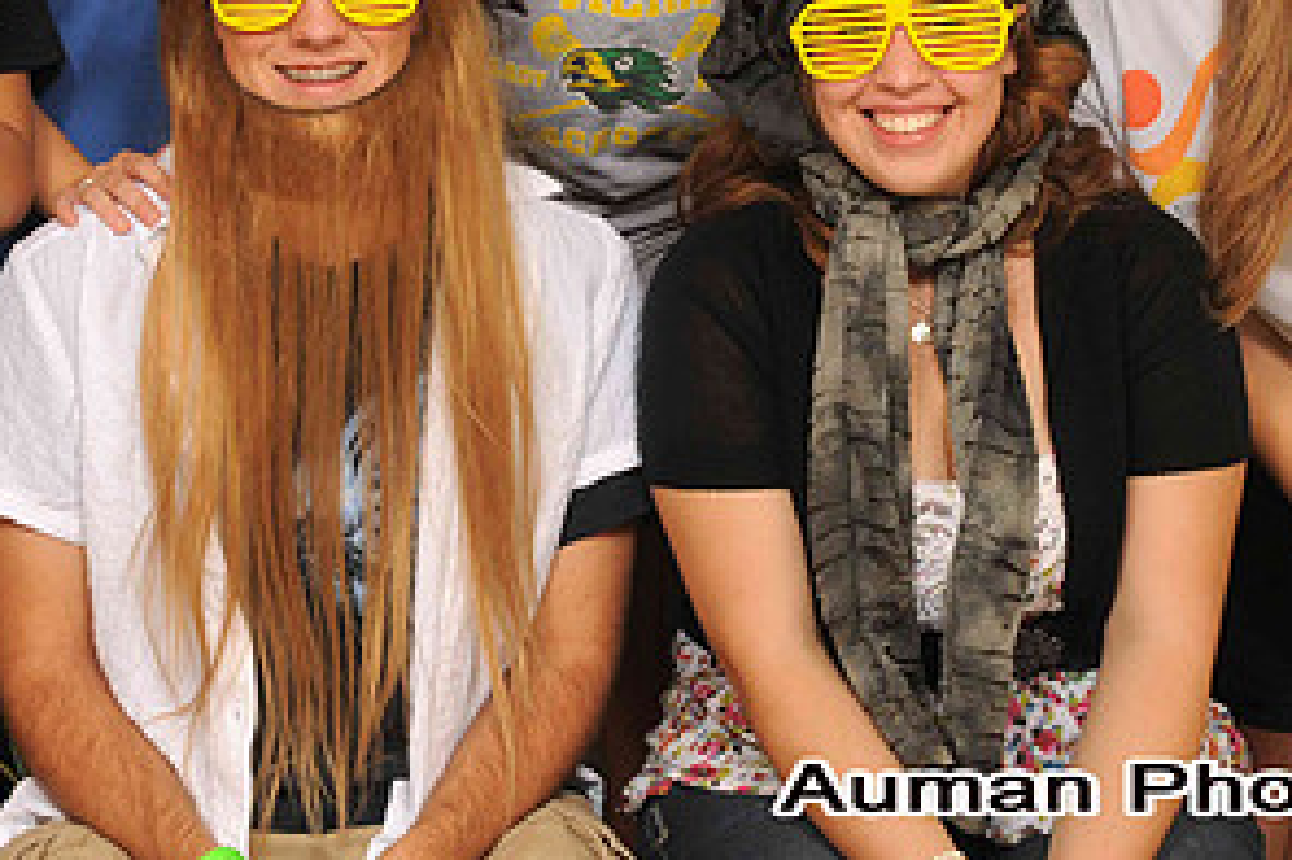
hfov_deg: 21.7
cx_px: 594
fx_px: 3372
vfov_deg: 14.3
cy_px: 37
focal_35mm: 94
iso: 200
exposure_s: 1/125
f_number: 6.3
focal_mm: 32
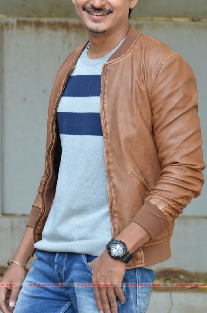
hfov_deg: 6.8
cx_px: 94
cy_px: 134
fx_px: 1751
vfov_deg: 10.2
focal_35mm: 202
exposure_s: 1/125
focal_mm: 98
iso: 640
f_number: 6.3
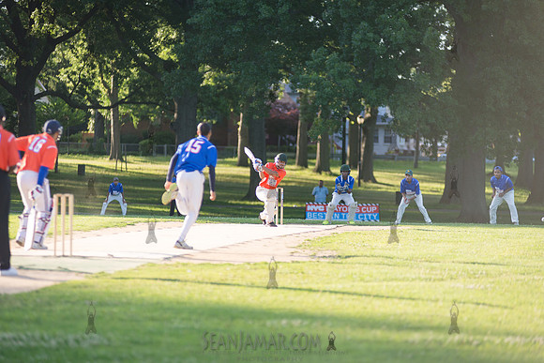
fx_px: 3023
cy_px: 182
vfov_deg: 6.9
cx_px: 272
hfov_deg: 10.3
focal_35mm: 200
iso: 400
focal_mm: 200
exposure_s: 1/2000
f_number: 2.8
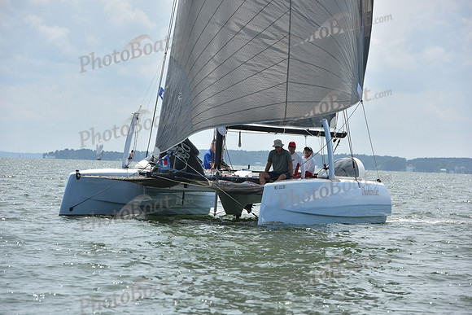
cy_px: 158
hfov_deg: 10.3
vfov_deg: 6.9
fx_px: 2623
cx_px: 236
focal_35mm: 200
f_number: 10
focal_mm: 200
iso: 320
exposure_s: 1/1000
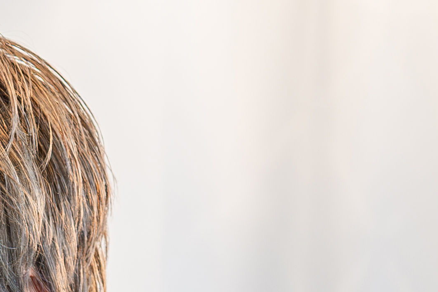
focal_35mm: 418
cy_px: 733
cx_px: -373
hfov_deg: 4.9
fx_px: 5085
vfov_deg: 3.2
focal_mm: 63
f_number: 2.8
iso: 1000
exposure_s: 1/160
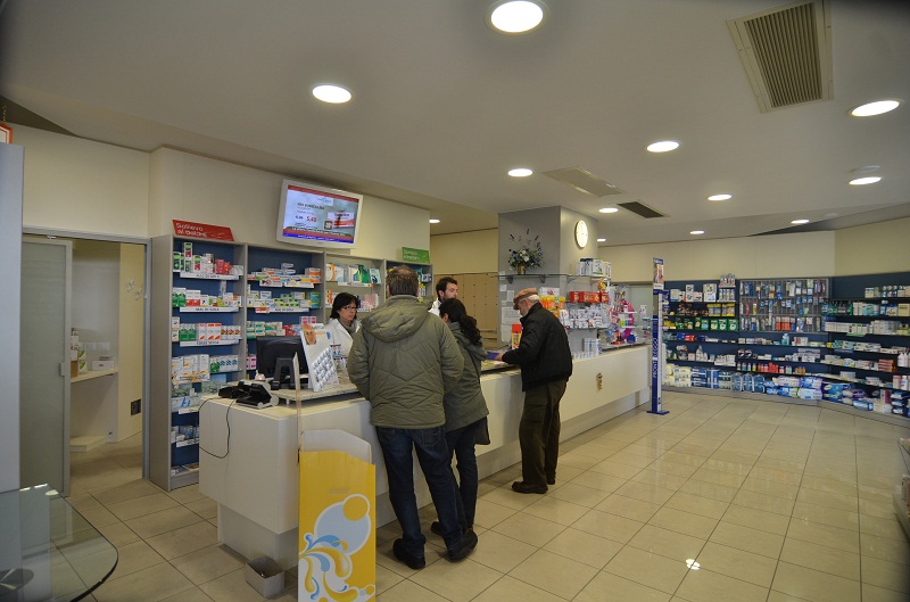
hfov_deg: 90.1
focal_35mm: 18
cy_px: 301
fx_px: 454
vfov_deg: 67.1
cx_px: 455
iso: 400
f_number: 4.5
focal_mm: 12
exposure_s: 1/80
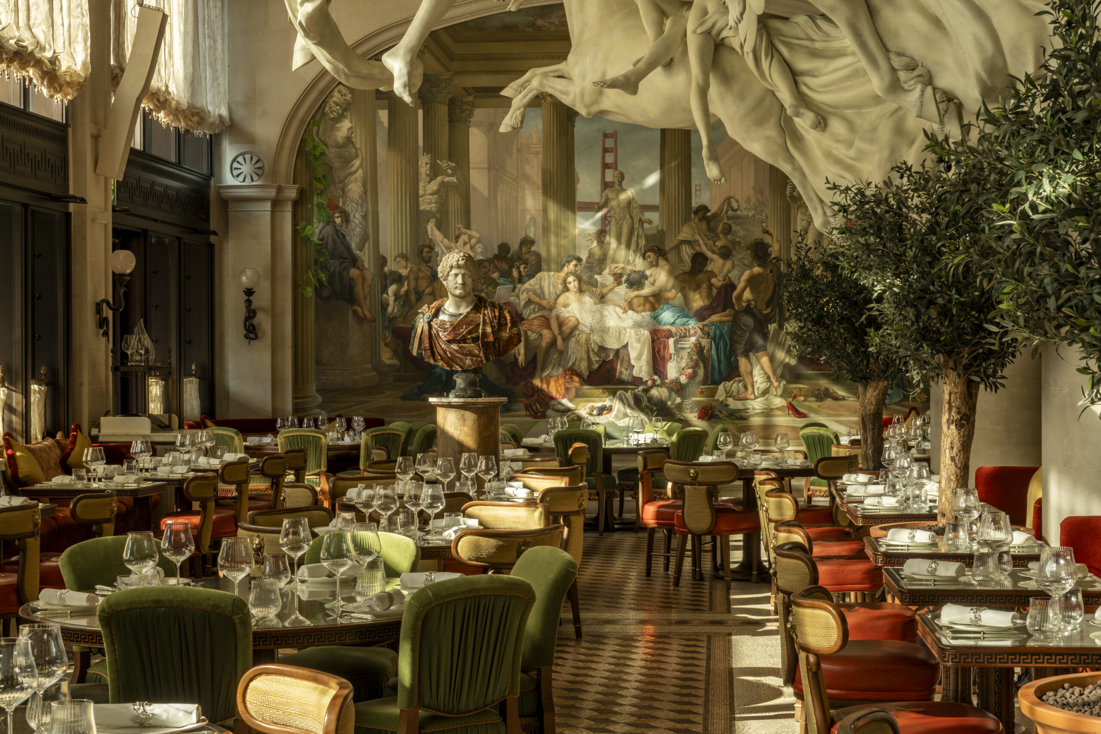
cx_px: 550
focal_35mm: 70
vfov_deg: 19.5
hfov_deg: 28.8
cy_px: 367
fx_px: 2141
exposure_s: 1/13
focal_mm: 70
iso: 100
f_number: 18
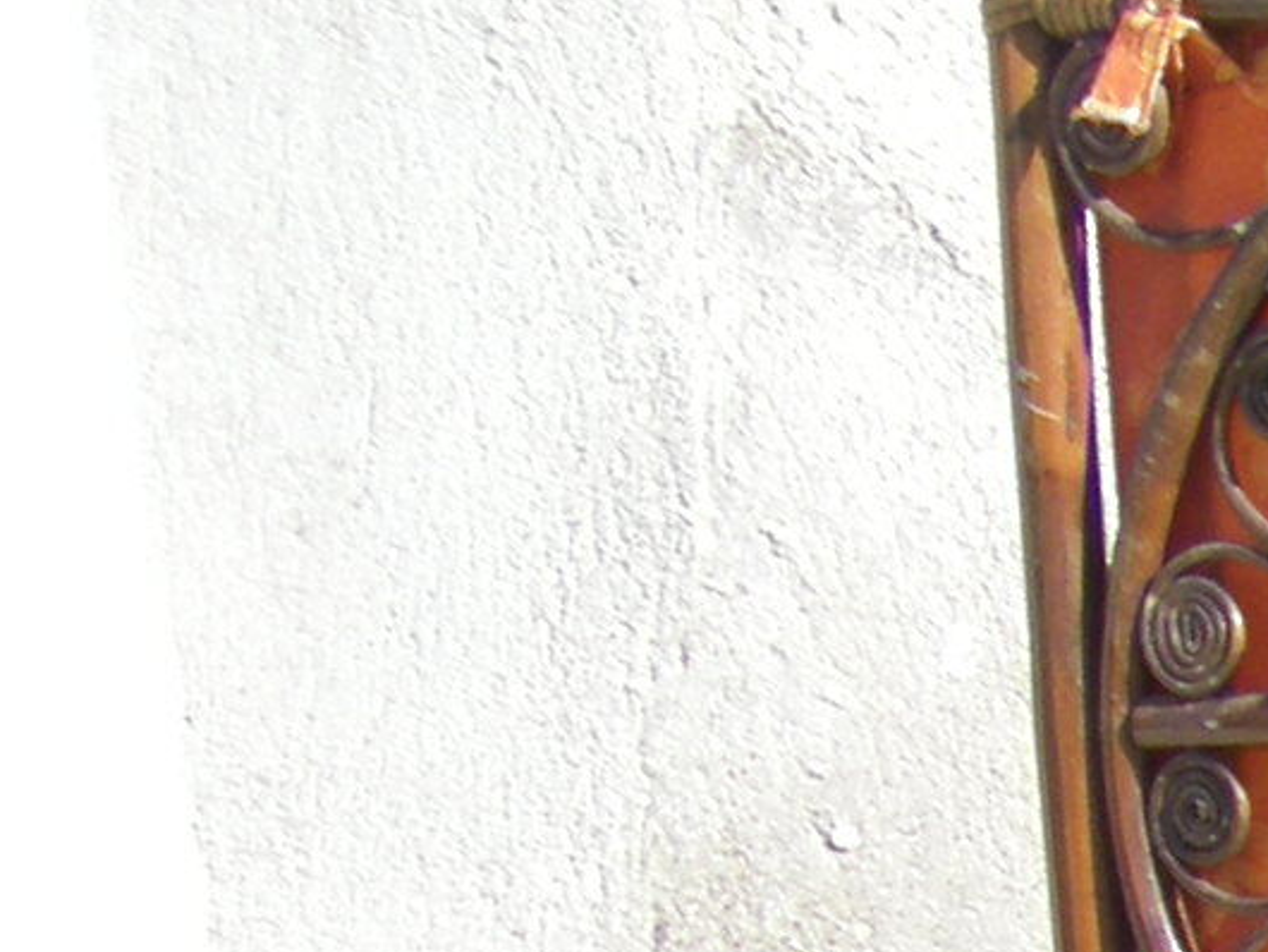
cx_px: 3323
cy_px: 2174
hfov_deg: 7.7
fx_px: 8575
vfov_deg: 6.1
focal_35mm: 234
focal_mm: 6.3
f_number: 3.5
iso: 64
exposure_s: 1/320
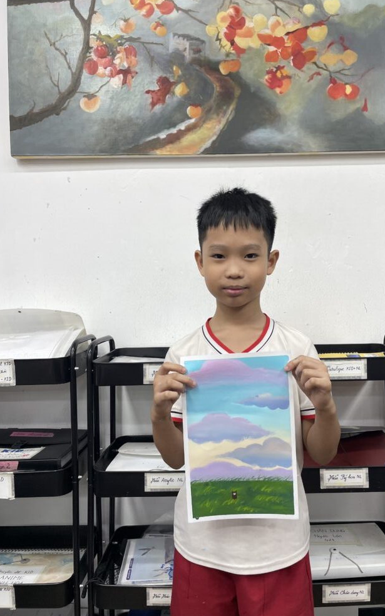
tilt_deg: -2.0
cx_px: 228
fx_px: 470
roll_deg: +1.5
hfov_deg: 44.3
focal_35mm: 28
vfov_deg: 66.5
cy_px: 306
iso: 64
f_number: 1.6
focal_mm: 4.2
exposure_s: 1/100
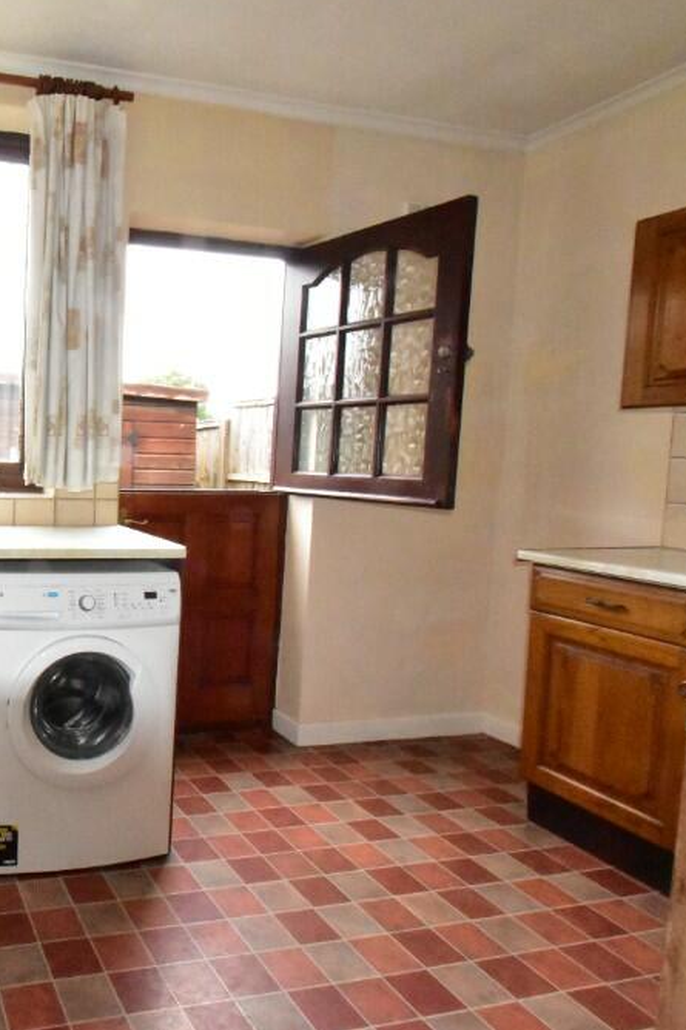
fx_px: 658
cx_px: 18
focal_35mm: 23
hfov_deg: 47.0
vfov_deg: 76.1
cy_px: 507
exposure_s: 1/200
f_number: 18
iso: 12800
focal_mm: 10
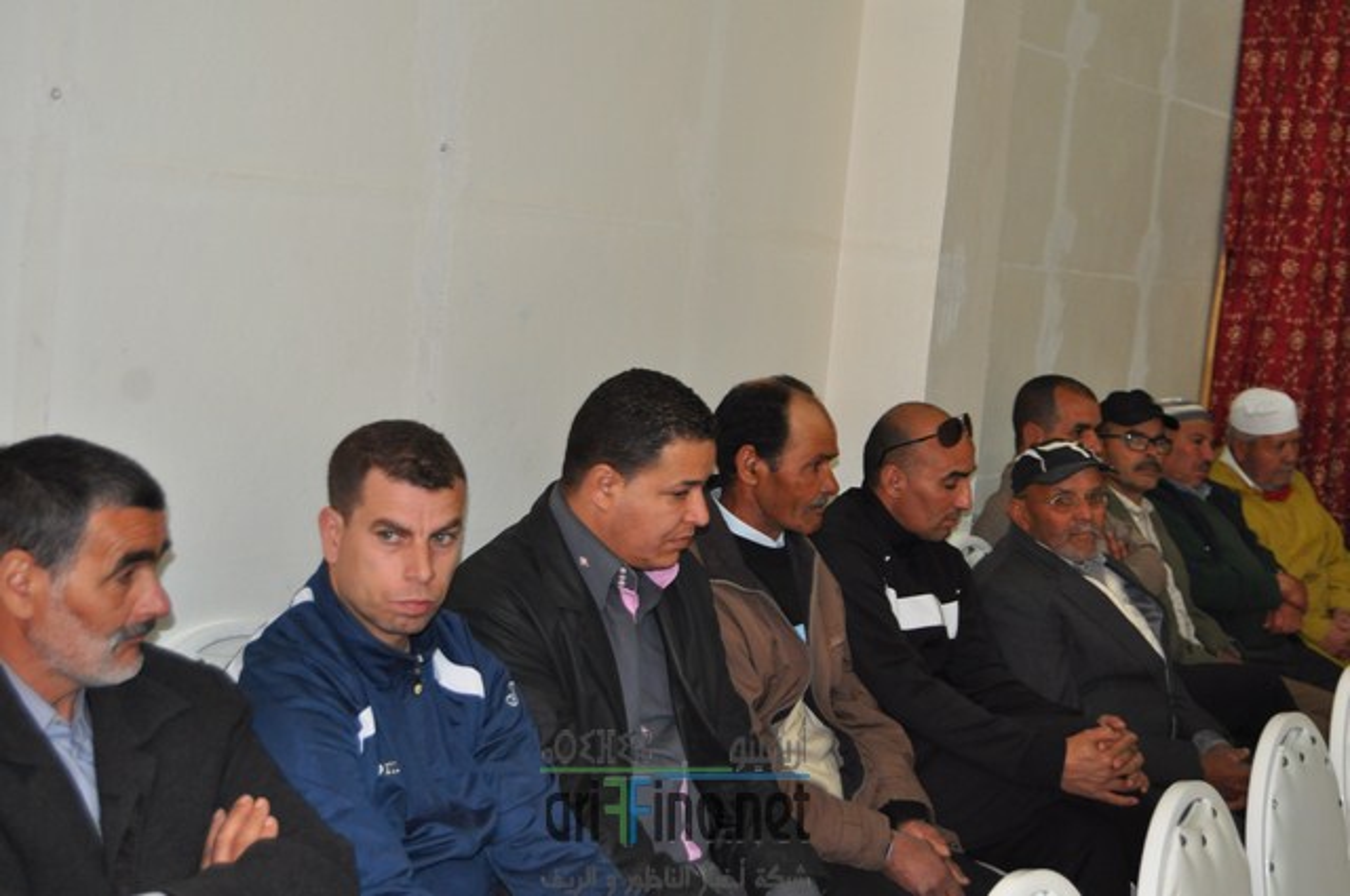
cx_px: 675
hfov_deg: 41.2
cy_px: 448
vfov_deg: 28.0
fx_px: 1798
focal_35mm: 48
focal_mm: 32
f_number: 4.5
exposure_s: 1/60
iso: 800
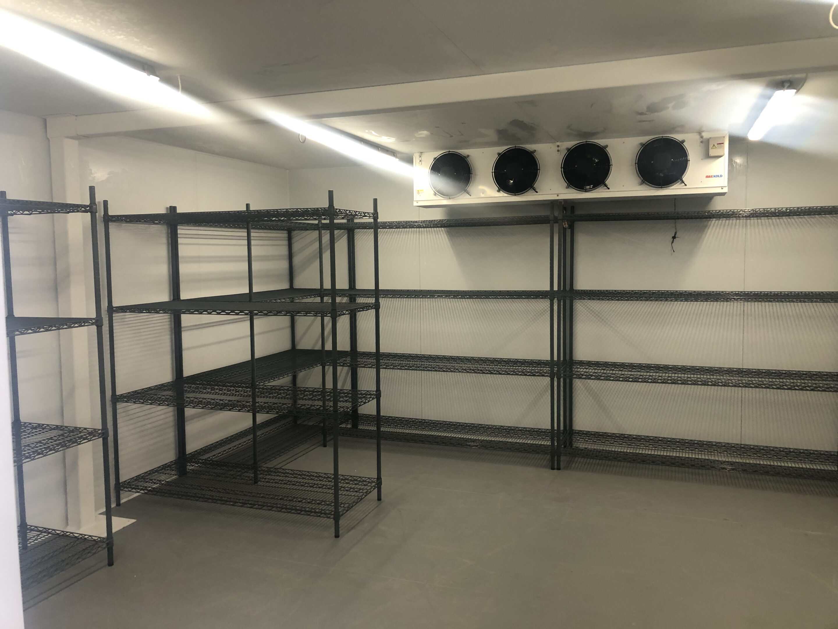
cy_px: 314
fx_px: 678
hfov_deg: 63.4
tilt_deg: -6.1
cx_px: 419
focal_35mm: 28
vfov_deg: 49.7
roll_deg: +0.1
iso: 40
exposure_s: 1/25
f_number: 1.8
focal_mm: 3.99
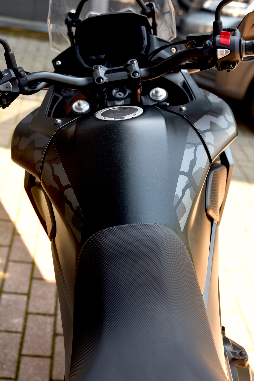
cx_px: 139
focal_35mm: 57
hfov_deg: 23.8
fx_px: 603
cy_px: 187
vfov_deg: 35.0
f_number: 4.5
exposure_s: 1/60
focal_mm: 52
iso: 100
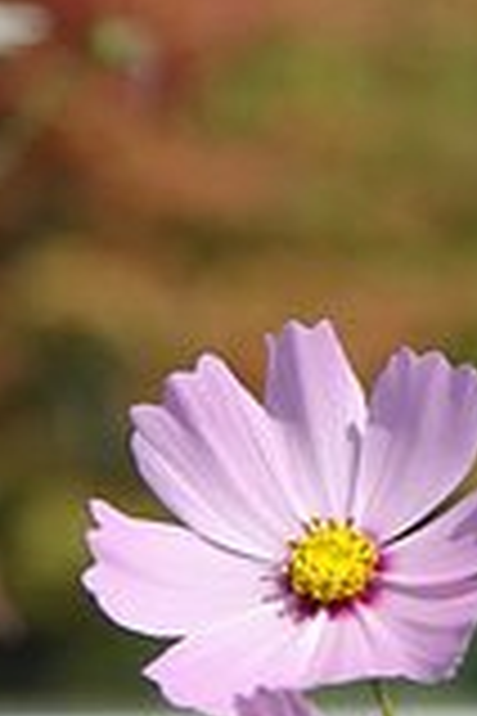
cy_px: 45
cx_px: 621
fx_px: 5279
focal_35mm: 266
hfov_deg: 5.1
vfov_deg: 7.7
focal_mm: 55
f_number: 4
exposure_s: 1/1000
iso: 200
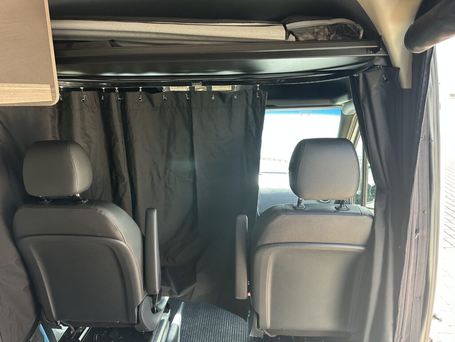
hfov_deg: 71.6
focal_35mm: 24
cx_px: 228
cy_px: 171
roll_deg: +0.5
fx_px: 315
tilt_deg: -14.2
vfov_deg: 56.8
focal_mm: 6.86
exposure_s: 1/121
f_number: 1.78
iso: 200
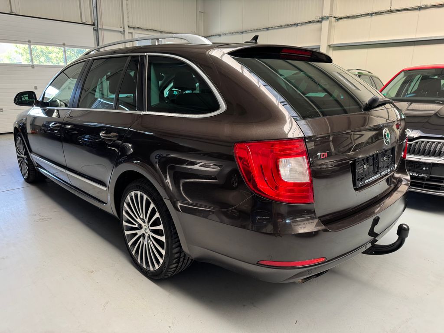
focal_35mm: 24
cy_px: 166
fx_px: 308
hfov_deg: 71.6
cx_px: 222
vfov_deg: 56.8
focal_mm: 6.76
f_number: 1.78
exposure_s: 1/66
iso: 200
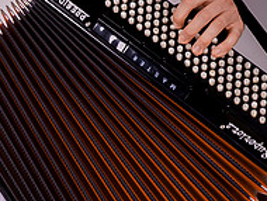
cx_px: -158
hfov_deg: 9.7
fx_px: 1521
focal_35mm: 197
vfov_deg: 7.5
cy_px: 12
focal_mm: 35
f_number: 6.3
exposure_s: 1/80
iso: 100
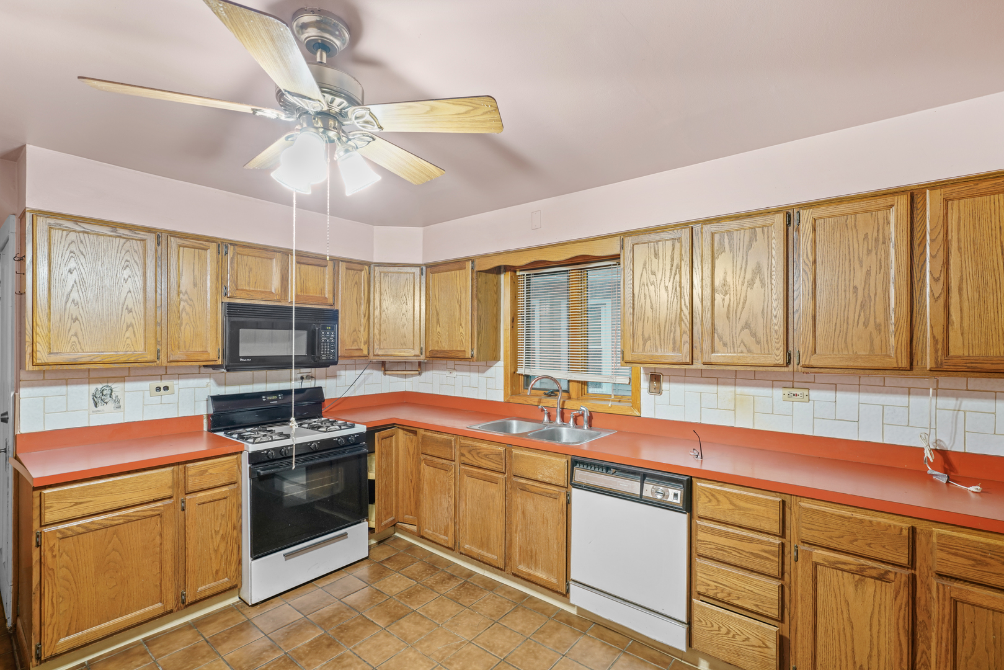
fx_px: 446
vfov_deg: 73.8
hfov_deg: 96.7
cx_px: 502
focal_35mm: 16
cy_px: 335
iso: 500
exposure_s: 1.6
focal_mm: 16
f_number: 8
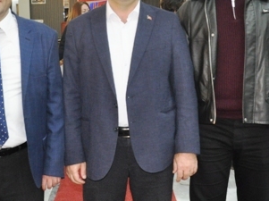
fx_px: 536
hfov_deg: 28.1
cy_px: 92
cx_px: 162
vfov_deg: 21.3
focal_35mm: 69
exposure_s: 1/60
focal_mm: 18
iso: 800
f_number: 3.5
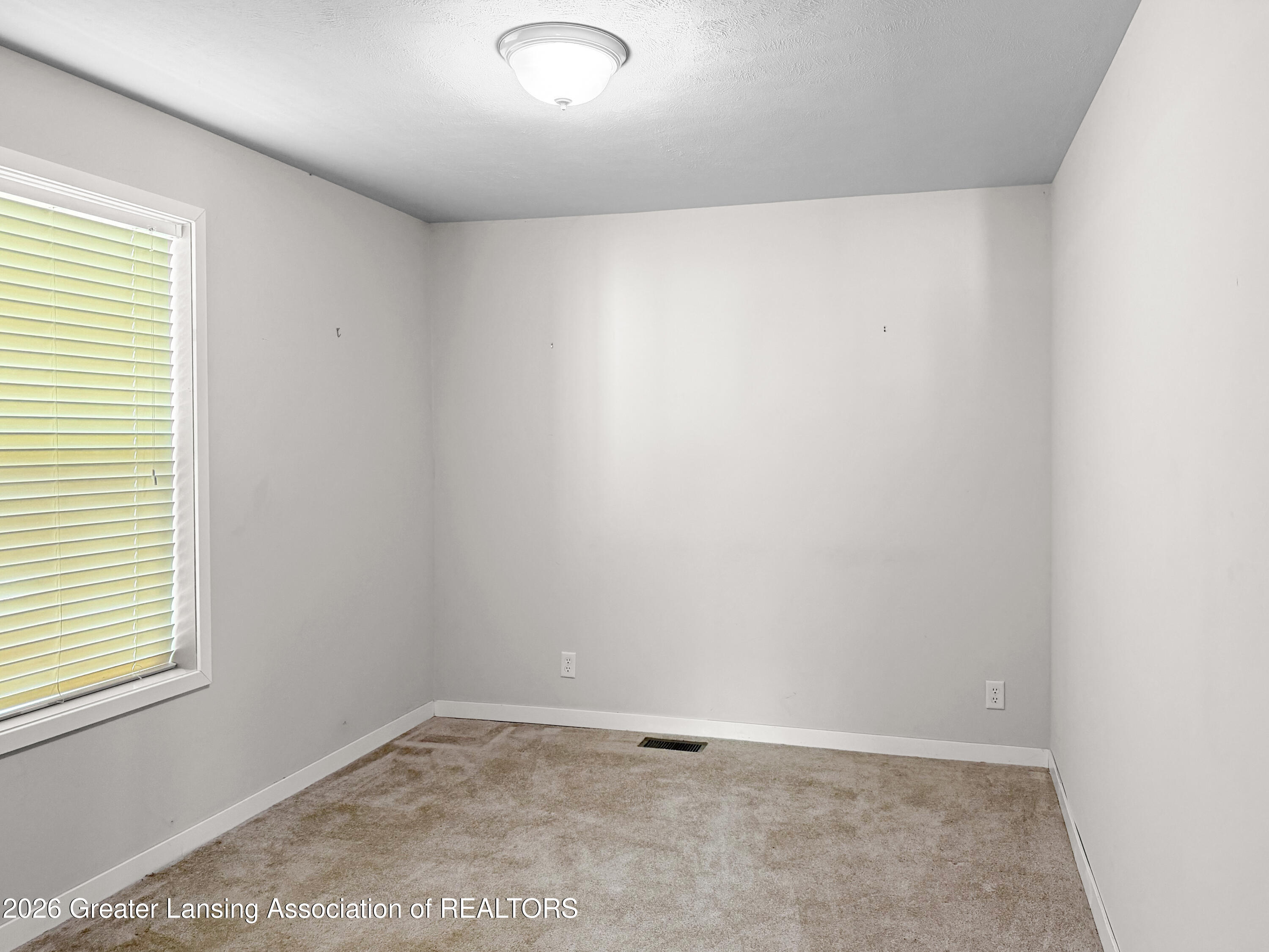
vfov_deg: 56.8
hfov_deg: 71.6
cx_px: 634
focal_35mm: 24
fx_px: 880
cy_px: 476
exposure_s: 1/60
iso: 250
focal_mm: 6.76
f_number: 1.78
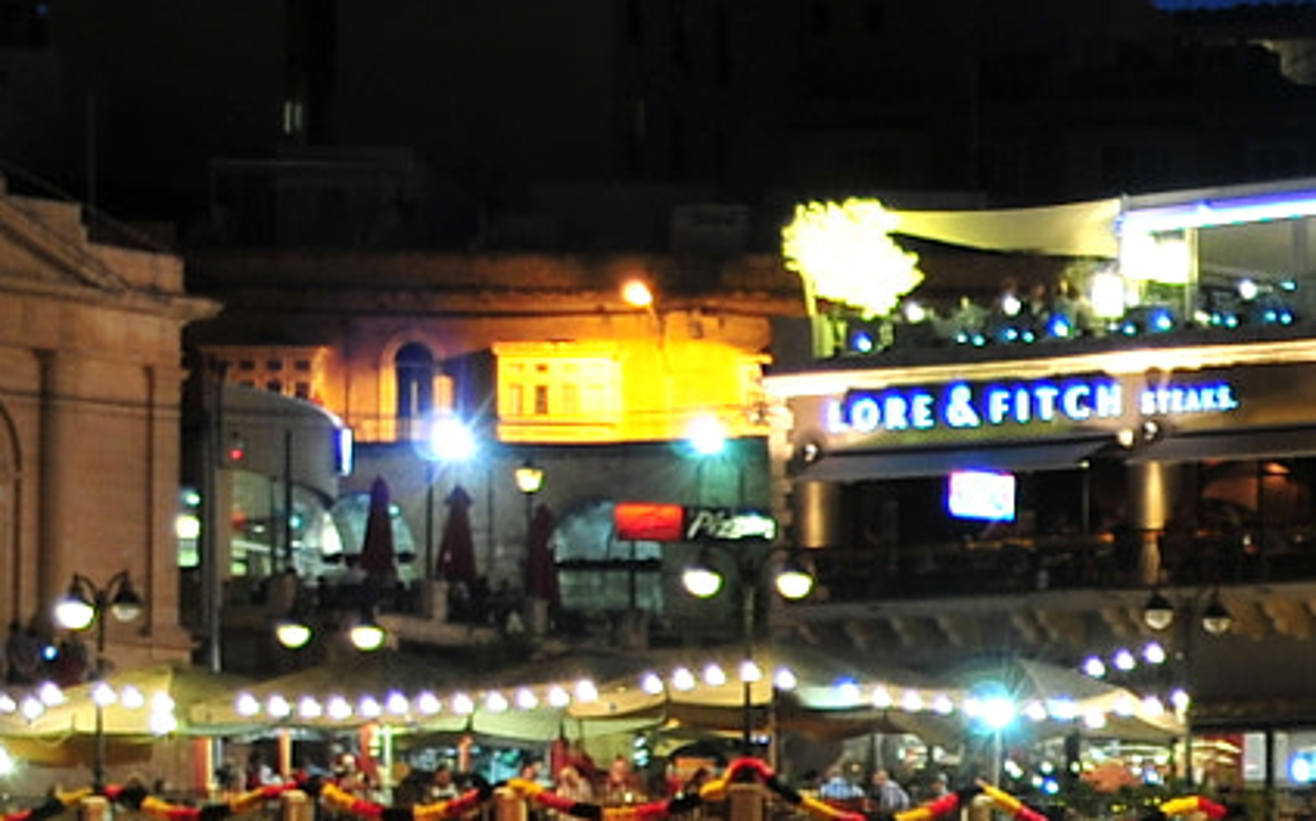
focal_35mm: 207
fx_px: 7421
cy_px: 1266
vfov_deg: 6.3
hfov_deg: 9.7
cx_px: 2144
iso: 200
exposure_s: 1/2
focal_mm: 28
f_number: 4.5
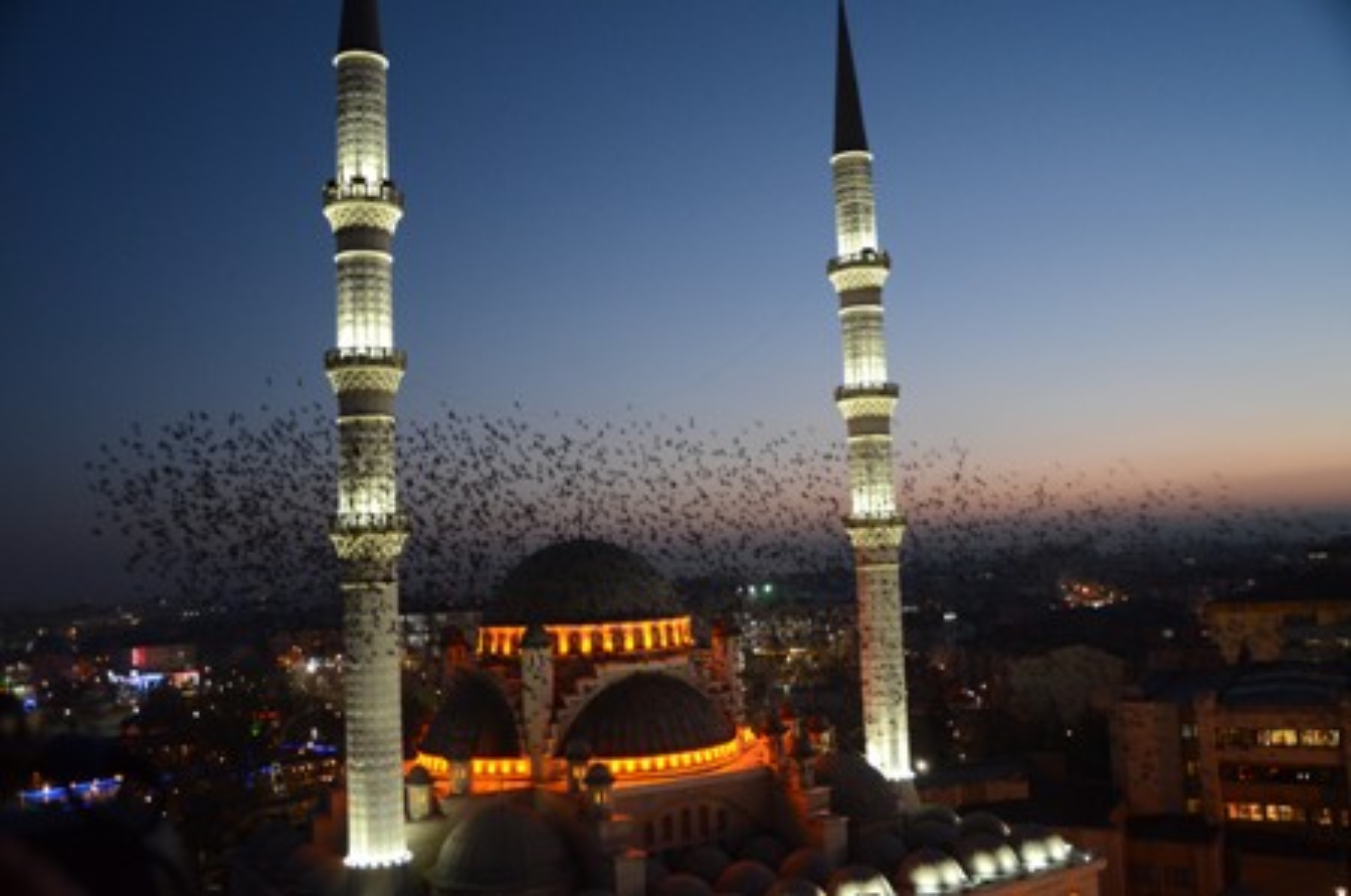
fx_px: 1180
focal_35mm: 32
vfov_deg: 41.6
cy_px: 448
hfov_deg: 59.6
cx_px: 676
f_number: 3.8
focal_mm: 21
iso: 1600
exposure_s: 1/30
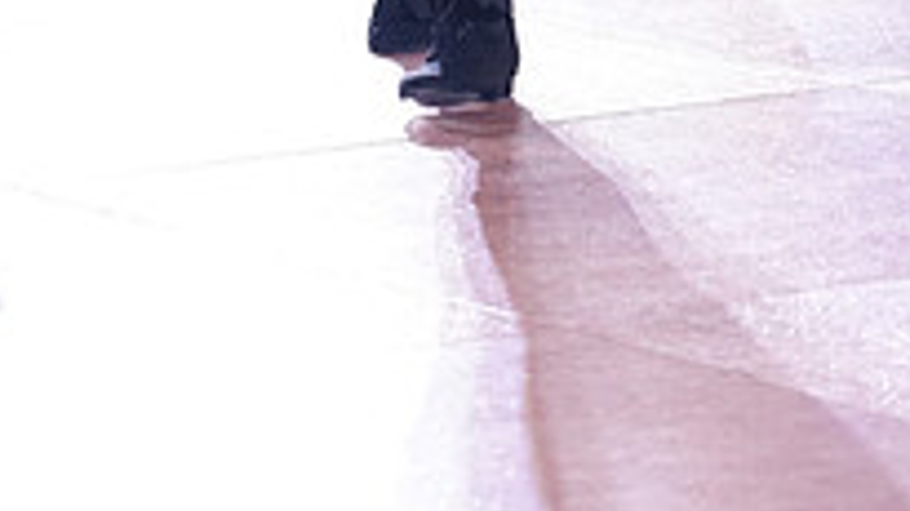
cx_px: 55
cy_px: -578
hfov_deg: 7.6
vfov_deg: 4.2
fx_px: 6800
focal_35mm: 282
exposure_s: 1/400
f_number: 2.8
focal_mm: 95
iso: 2000
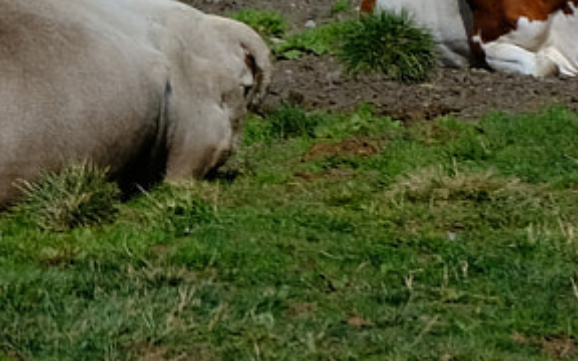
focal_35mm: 272
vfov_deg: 4.8
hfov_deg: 7.6
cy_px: -146
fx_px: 4285
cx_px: -239
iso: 200
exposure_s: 1/500
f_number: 5.6
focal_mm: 32.1
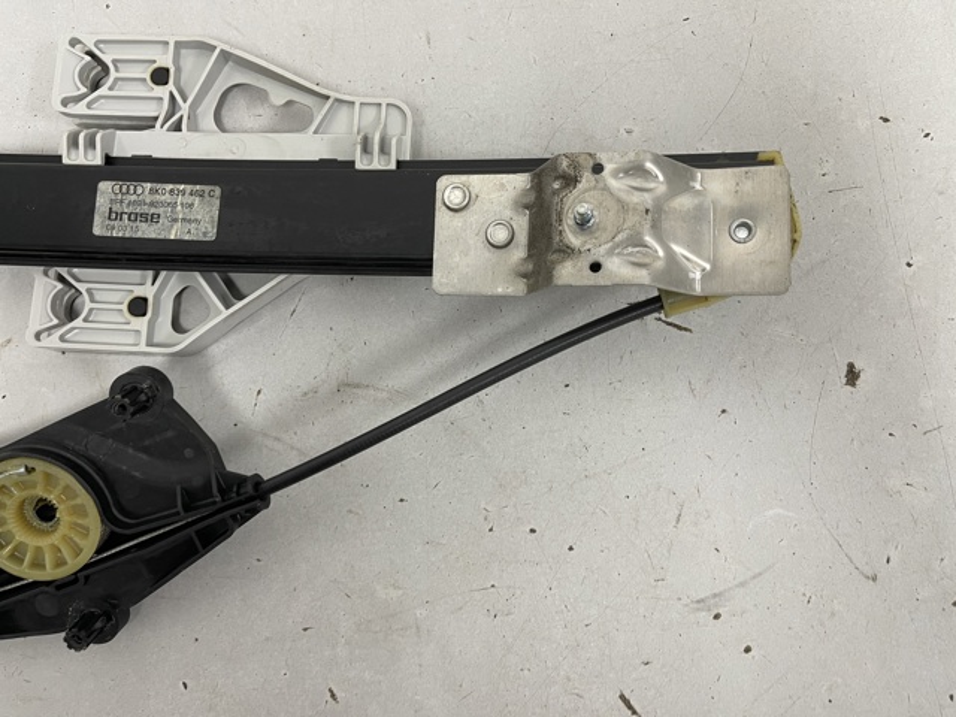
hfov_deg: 69.4
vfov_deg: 54.9
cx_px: 478
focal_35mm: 25
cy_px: 358
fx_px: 690
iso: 80
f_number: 1.6
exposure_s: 1/50
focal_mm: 5.1
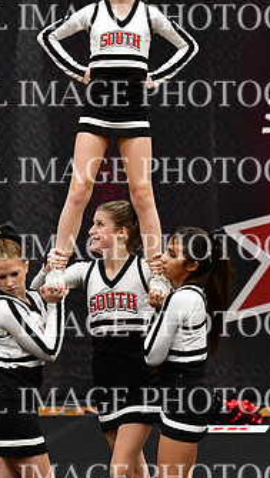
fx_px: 3797
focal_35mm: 299
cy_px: 285
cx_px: 131
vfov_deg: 7.2
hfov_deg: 4.1
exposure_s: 1/400
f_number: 4
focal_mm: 110
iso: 4000
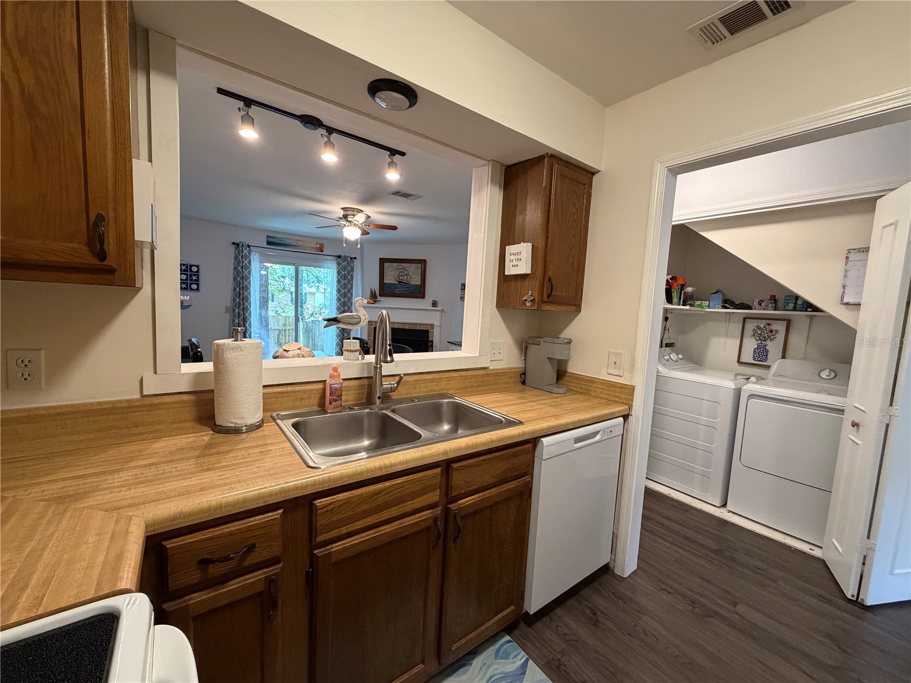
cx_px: 456
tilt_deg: -5.9
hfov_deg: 102.1
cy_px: 342
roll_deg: -2.7
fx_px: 368
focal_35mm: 14
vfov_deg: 85.7
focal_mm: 2.22
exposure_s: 1/60
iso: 400
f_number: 2.2
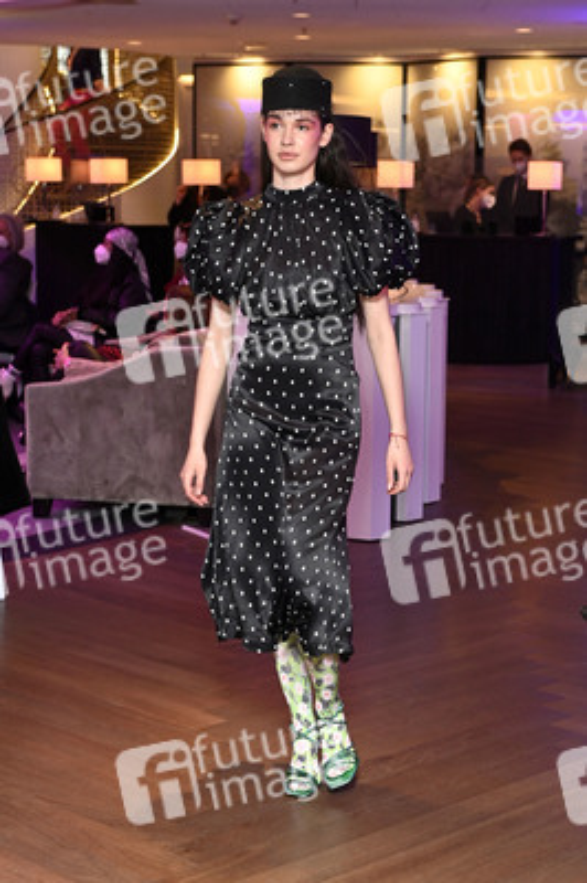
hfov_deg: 21.9
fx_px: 1519
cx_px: 294
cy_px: 442
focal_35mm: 62
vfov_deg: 32.4
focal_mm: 62
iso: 6400
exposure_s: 1/250
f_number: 5.6
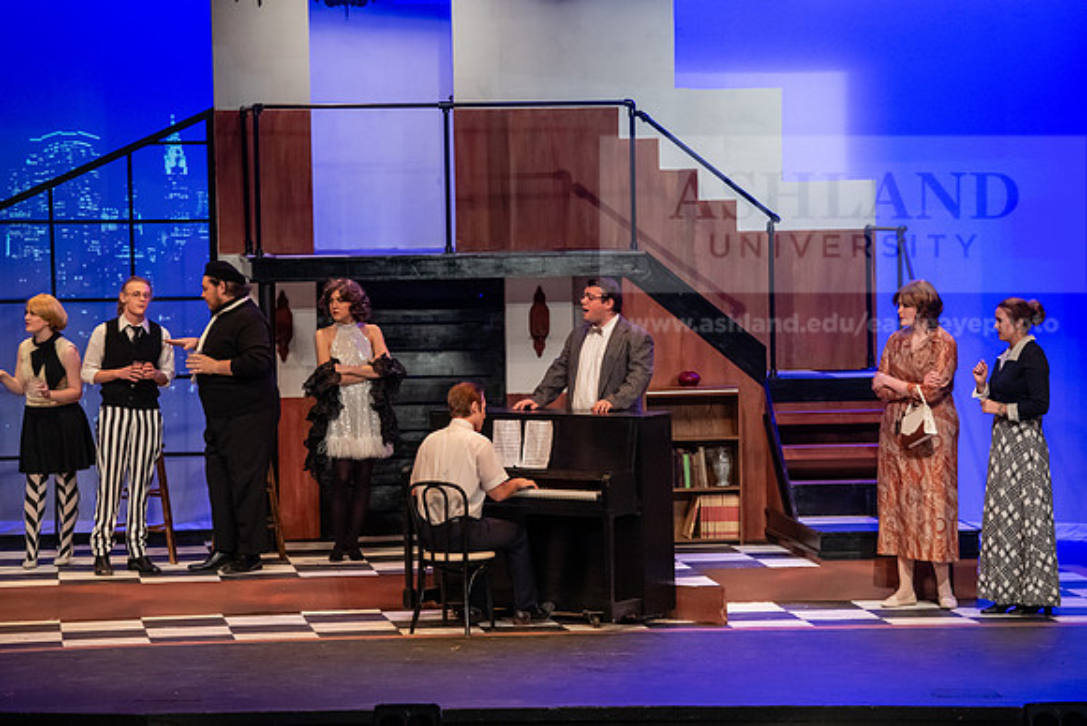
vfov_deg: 10.2
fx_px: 4077
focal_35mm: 135
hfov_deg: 15.2
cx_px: 544
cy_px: 363
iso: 3200
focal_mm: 135
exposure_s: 1/200
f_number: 3.2
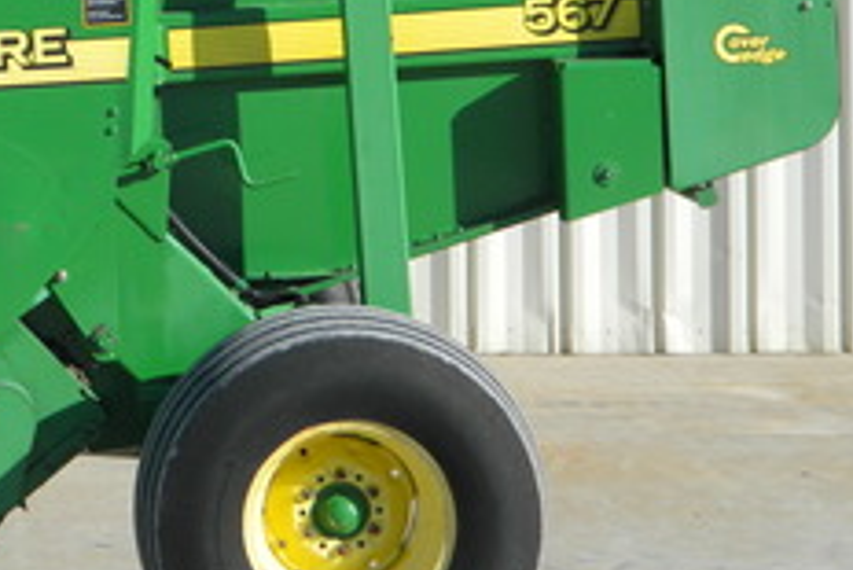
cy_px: -15
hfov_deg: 14.5
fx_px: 3295
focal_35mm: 139
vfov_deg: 9.8
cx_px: 7
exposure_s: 1/800
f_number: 3.8
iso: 80
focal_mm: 10.2
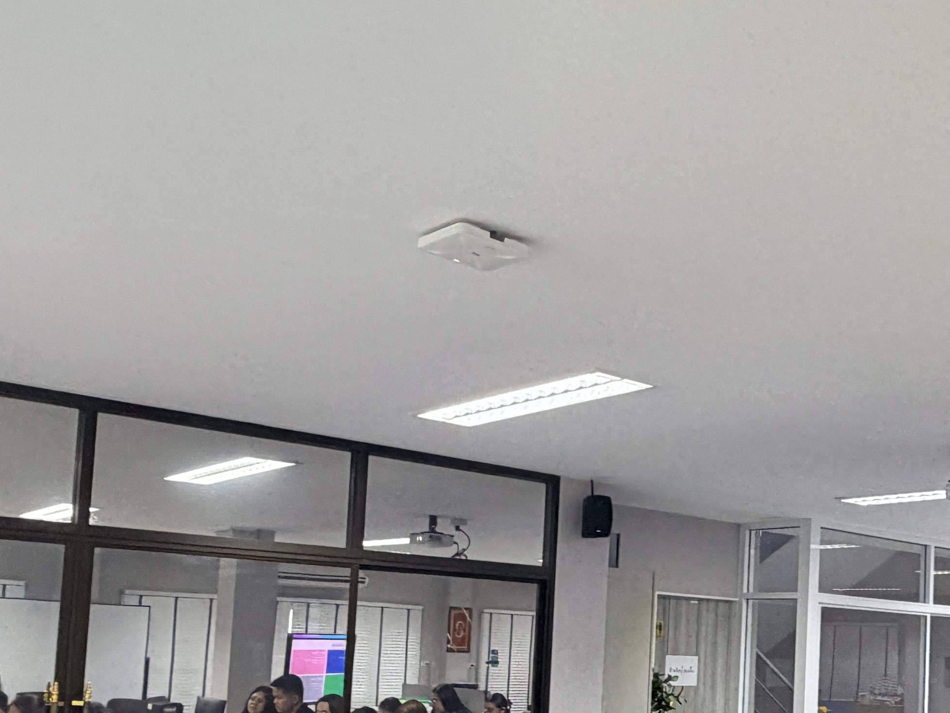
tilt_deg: +5.6
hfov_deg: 43.5
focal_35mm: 41
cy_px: 572
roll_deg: -1.7
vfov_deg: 34.1
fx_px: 1125
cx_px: 767
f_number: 2.2
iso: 250
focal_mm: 2.22
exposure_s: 1/50
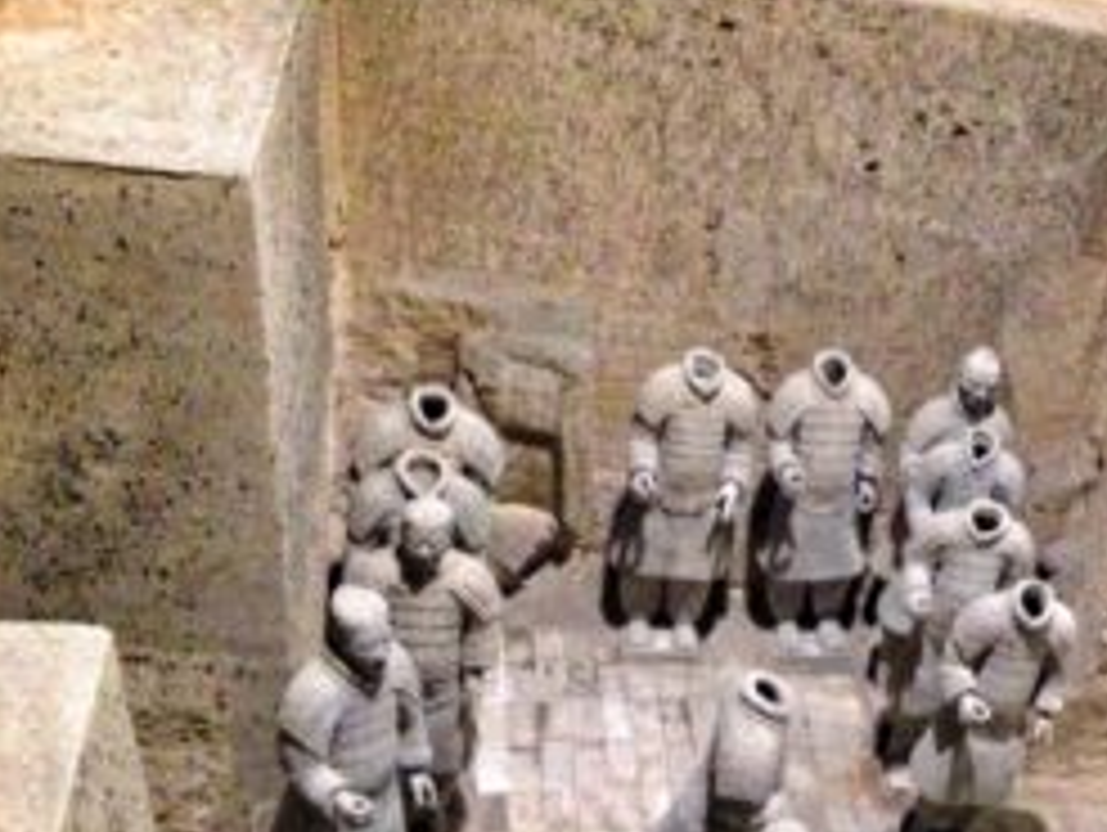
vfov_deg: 20.6
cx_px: 1040
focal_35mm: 71
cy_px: 636
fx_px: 2273
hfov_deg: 26.3
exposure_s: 1/15
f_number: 2.4
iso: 640
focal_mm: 4.28
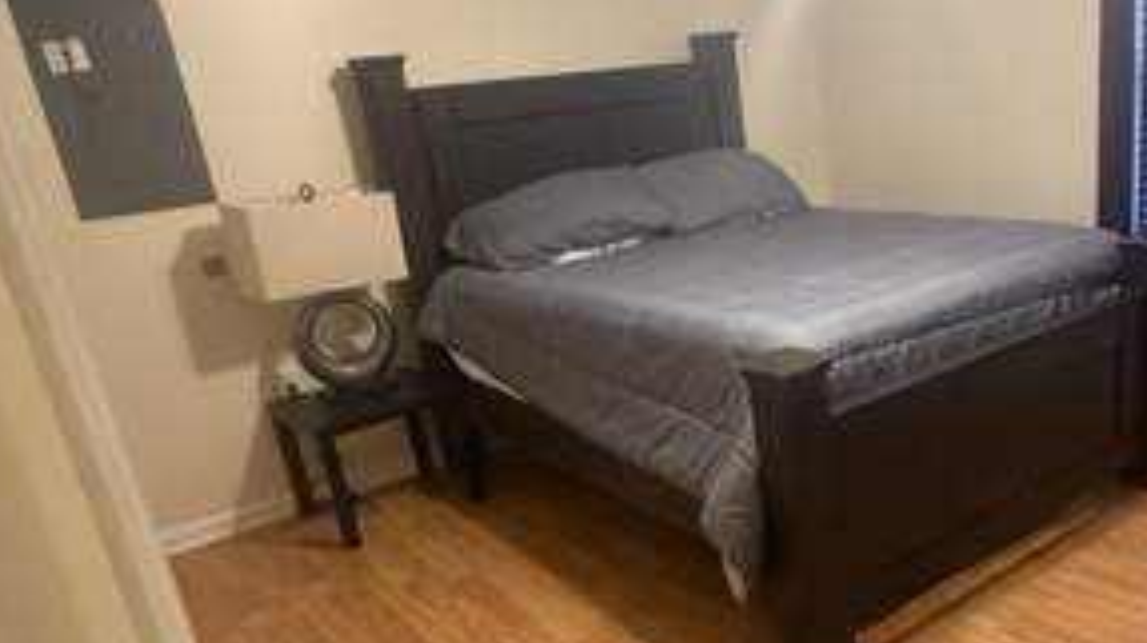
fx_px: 1033
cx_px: 847
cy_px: 435
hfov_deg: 55.5
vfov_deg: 34.2
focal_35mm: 34
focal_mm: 2.22
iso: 800
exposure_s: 1/60
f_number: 2.2
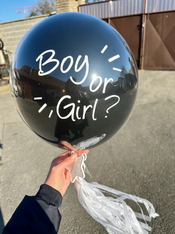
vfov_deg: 67.3
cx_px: 88
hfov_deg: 53.1
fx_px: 175
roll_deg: +4.3
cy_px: 117
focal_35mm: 26
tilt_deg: -21.6
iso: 50
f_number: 1.5
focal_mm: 5.7
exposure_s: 1/2457
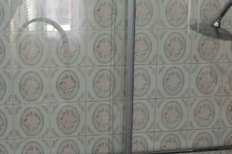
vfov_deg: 14.5
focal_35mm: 94
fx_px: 605
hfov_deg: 21.6
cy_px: 97
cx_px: 147
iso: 160
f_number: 3.1
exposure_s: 1/30
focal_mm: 6.3
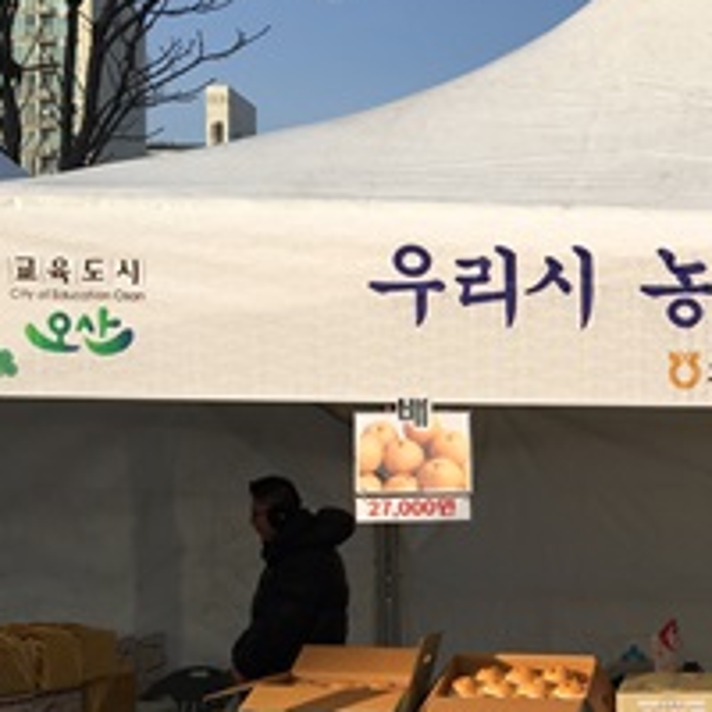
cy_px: 586
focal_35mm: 64
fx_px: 1489
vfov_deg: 26.3
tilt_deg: -2.1
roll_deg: -0.9
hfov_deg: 25.3
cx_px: 748
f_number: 2.2
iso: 25
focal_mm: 4.15
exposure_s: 1/1350
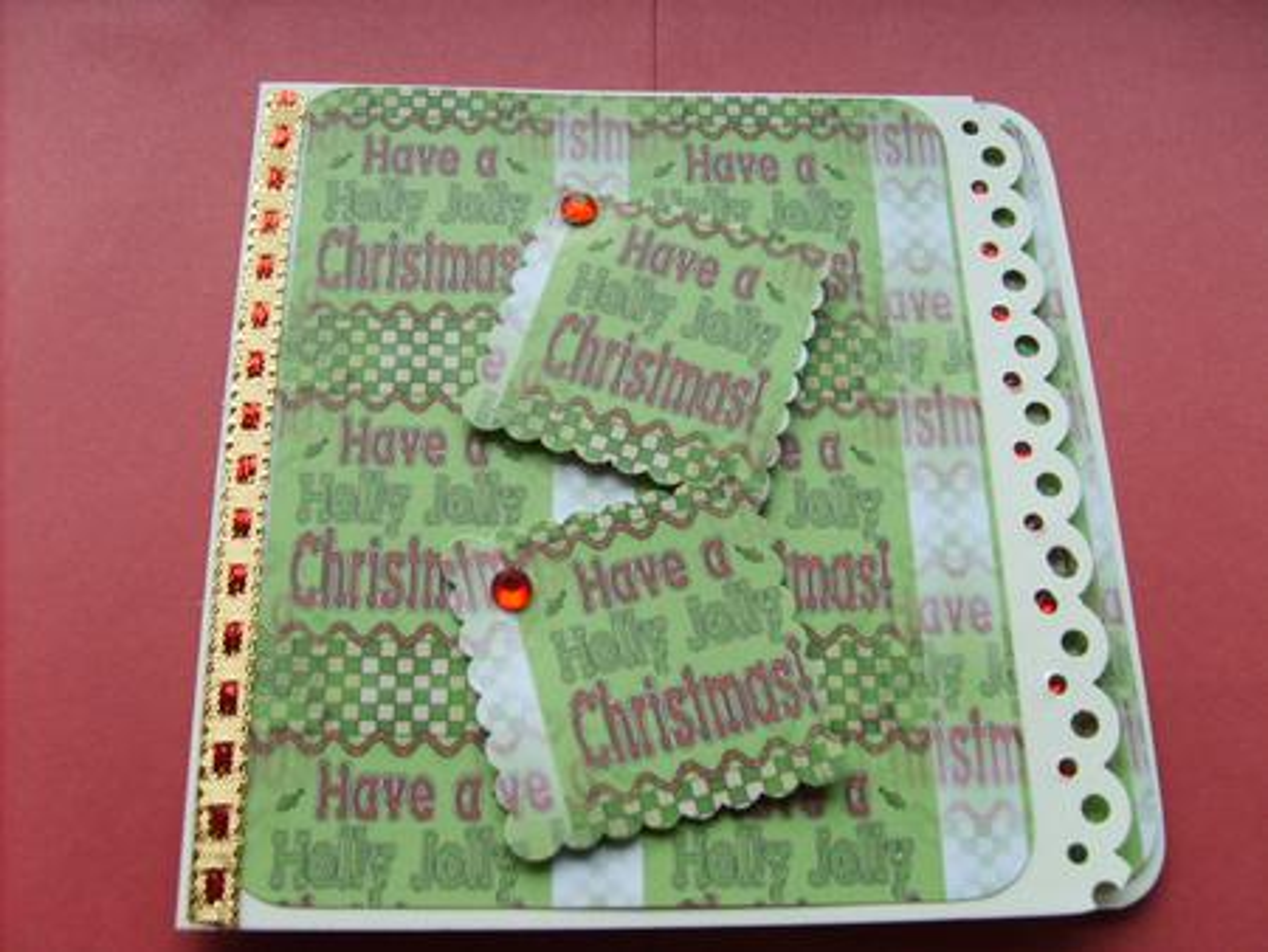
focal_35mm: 35
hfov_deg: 52.6
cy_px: 476
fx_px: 1283
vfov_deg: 40.7
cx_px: 634
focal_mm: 5.8
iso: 50
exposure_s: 1/90
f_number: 2.8
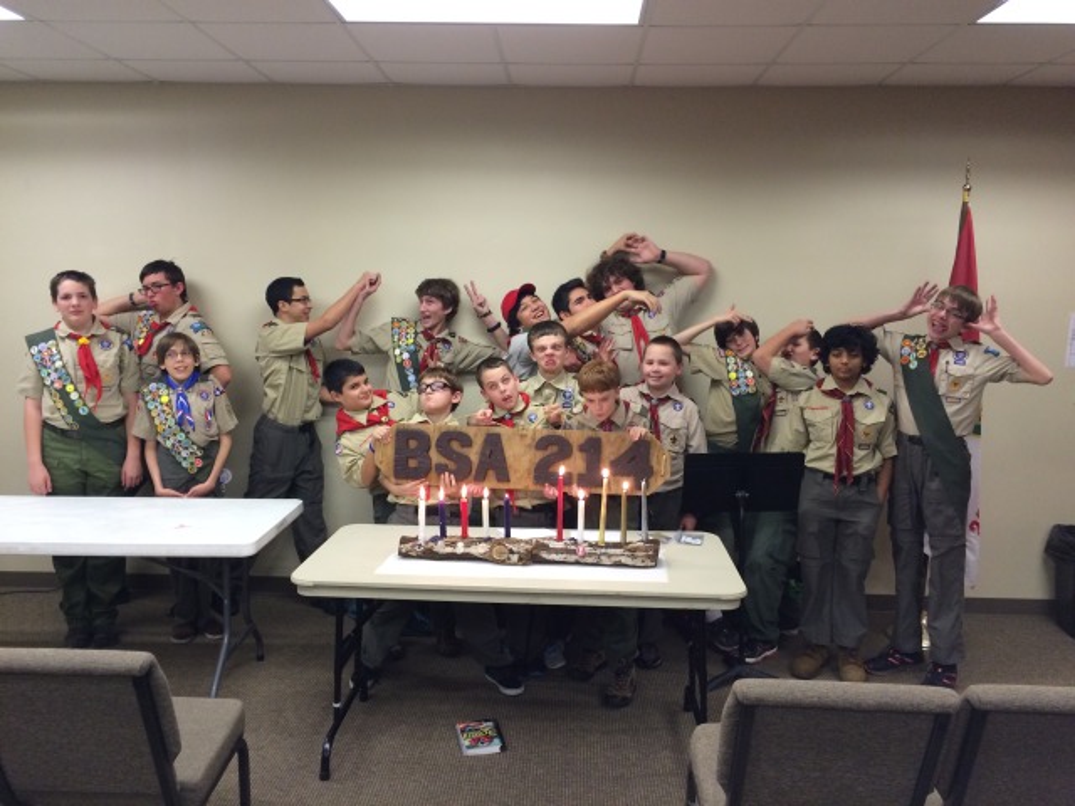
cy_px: 403
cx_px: 538
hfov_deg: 61.7
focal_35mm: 29
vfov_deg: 48.2
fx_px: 901
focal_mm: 4.15
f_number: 2.2
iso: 125
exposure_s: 1/30
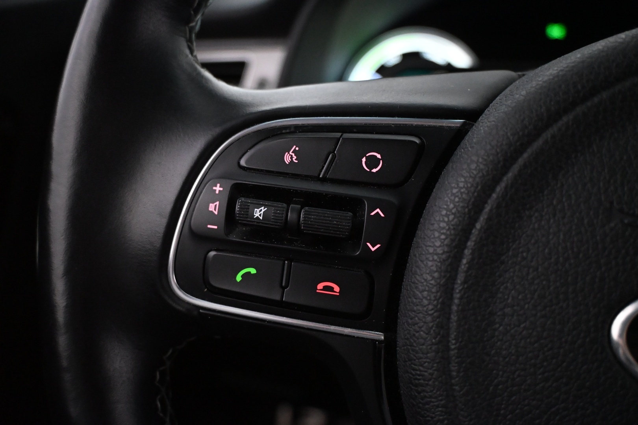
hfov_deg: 58.3
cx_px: 319
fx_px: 571
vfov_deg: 40.8
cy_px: 212
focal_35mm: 32
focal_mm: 21.5
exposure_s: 1/60
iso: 5000
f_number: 4
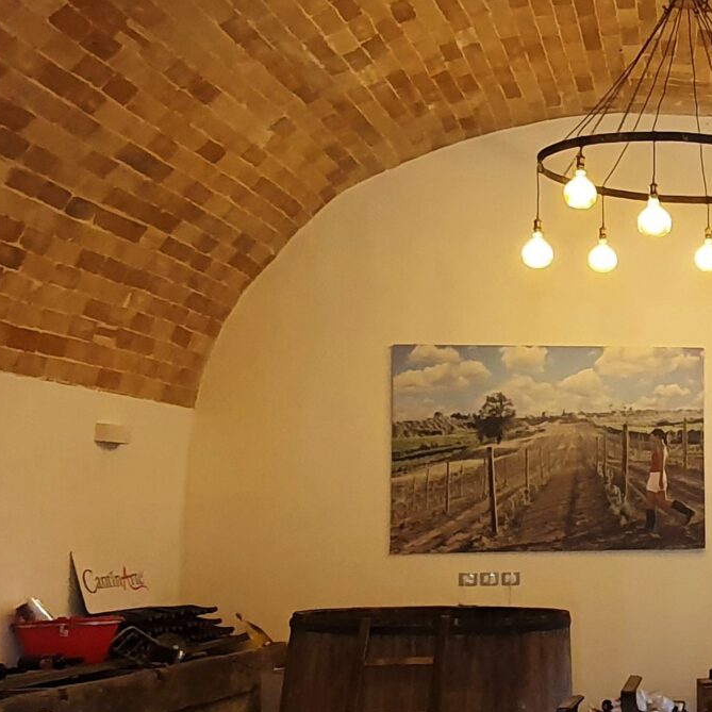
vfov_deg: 38.3
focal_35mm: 44
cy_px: 340
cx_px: 1148
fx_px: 1024
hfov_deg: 25.2
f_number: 2.2
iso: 320
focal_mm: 1.8
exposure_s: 1/33
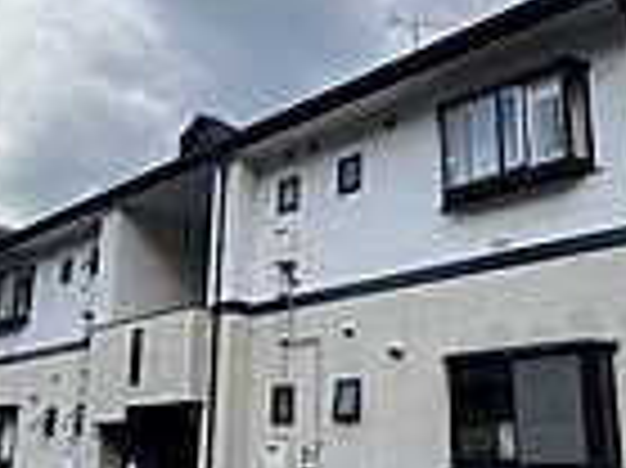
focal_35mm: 36
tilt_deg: +16.4
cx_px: 324
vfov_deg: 39.3
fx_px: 650
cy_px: 302
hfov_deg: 51.4
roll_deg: -0.4
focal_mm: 1.57
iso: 32
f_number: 1.8
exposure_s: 1/592
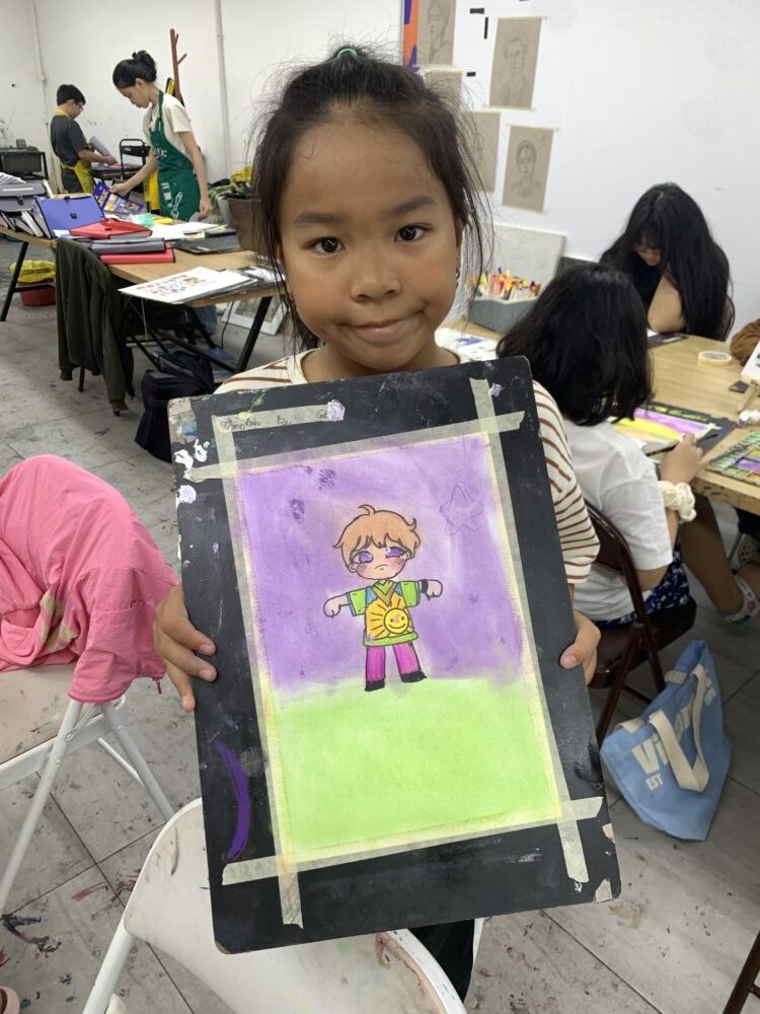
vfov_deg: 67.3
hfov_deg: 53.1
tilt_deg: -25.9
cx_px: 380
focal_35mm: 26
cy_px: 507
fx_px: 761
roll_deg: -1.6
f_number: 1.8
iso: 50
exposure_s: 1/100
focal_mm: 4.25
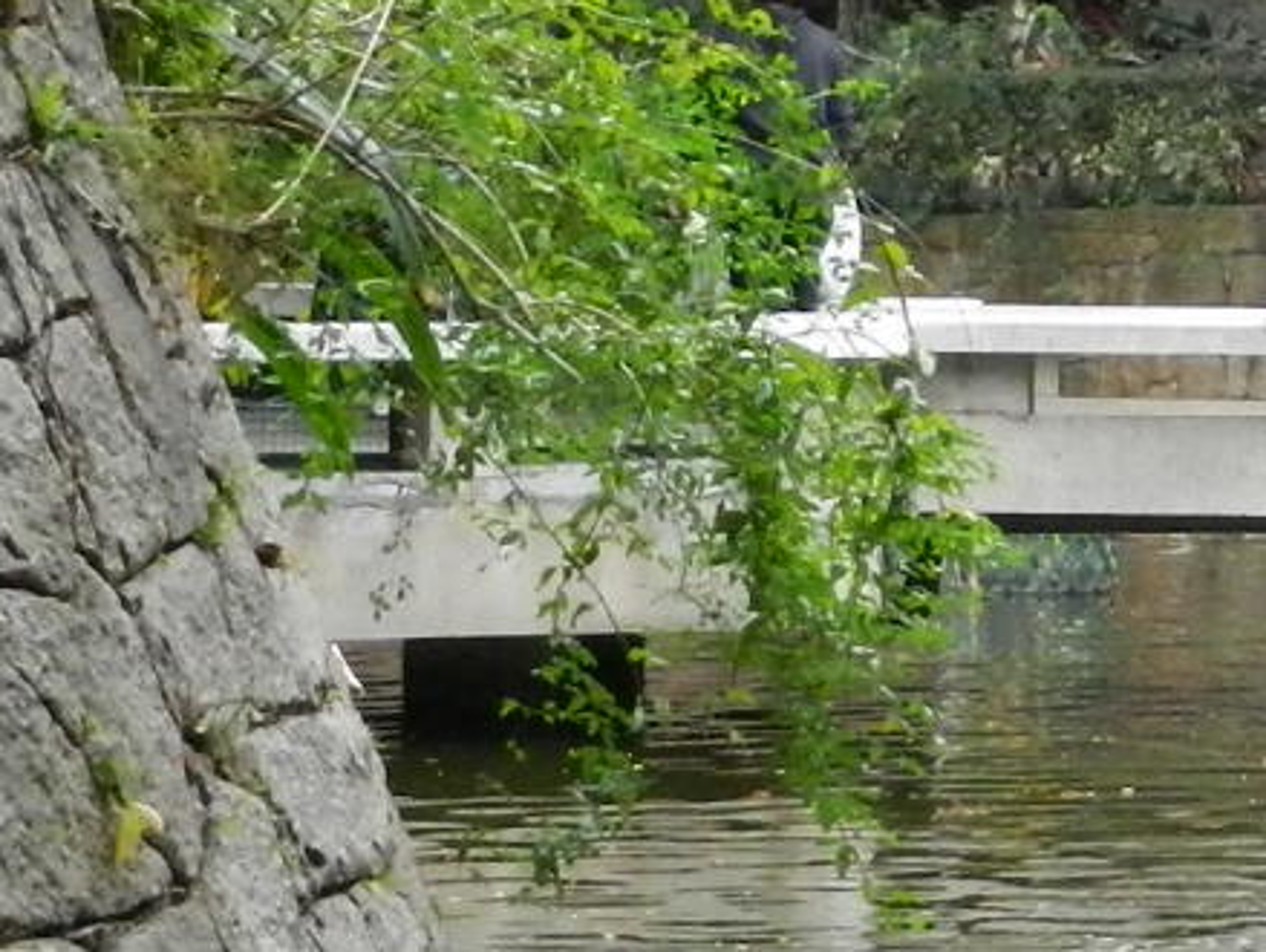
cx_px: 2192
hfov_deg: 9.8
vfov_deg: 7.6
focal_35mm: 193
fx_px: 7064
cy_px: -539
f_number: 4.4
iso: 640
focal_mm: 9.4
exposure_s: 1/200
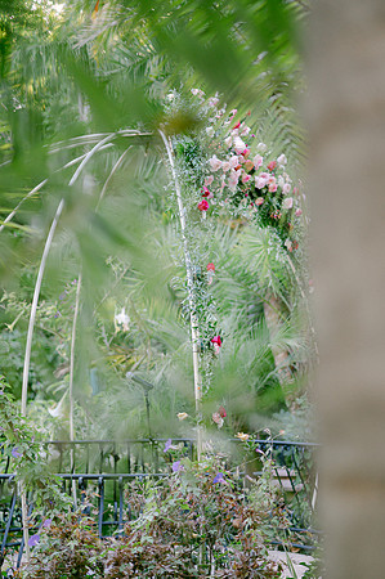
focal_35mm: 85
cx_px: 192
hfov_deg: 16.0
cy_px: 290
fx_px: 1367
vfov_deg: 23.9
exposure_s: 1/800
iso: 400
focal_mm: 85
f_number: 1.8
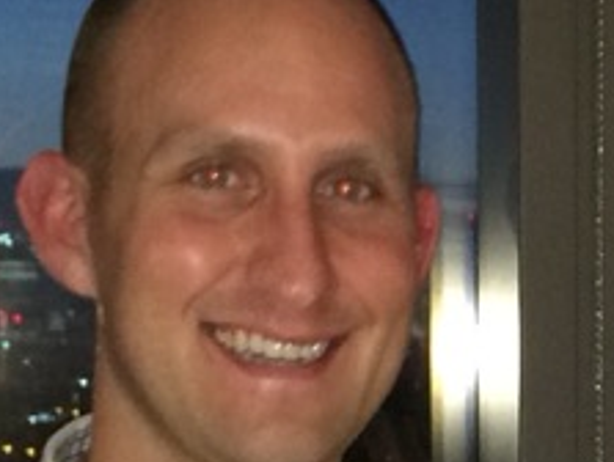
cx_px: 986
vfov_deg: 7.8
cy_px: 602
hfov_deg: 10.1
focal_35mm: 188
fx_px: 3340
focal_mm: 4.12
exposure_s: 1/16
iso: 200
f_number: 2.2
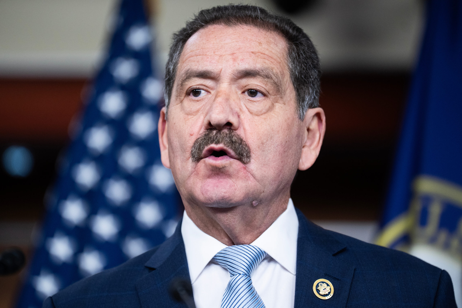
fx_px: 2567
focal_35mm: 200
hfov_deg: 10.3
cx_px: 231
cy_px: 154
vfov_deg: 6.9
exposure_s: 1/320
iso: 3200
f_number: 2.8
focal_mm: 200
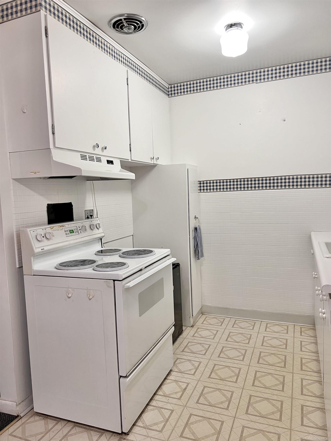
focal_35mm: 26
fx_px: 331
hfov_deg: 53.1
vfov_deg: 67.3
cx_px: 166
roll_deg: +3.4
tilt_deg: -3.3
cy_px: 220
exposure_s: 1/60
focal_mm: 5.7
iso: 80
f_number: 1.5
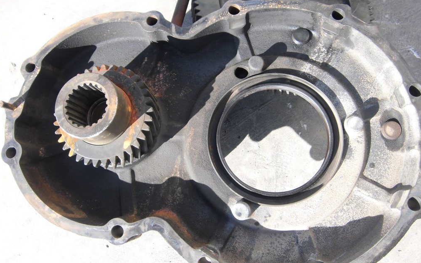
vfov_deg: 44.5
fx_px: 321
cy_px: 136
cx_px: 209
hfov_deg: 66.5
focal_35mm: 28
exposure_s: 1/250
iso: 100
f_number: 2.8
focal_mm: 4.7
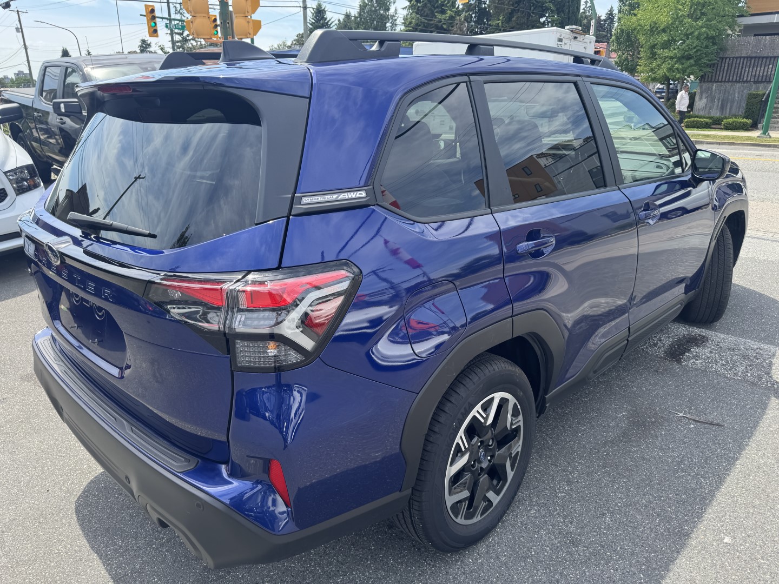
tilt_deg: -19.5
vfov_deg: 56.8
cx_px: 390
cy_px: 292
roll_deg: -0.5
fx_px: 540
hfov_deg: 71.6
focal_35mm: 24
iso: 80
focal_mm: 6.76
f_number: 1.78
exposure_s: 1/888
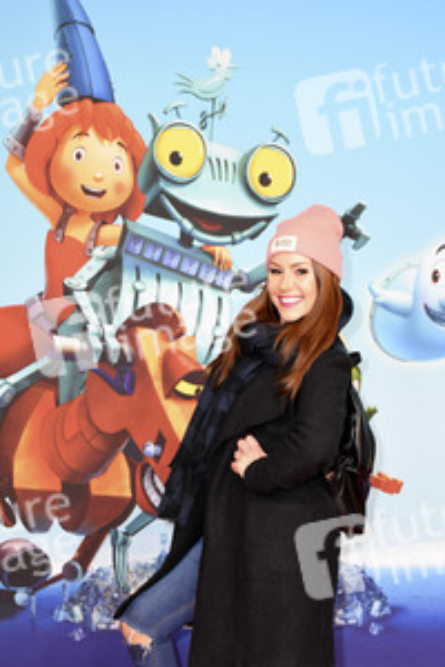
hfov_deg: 21.2
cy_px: 436
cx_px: 207
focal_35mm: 64
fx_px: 1187
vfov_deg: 31.2
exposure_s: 1/160
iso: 1100
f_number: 4.5
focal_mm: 32
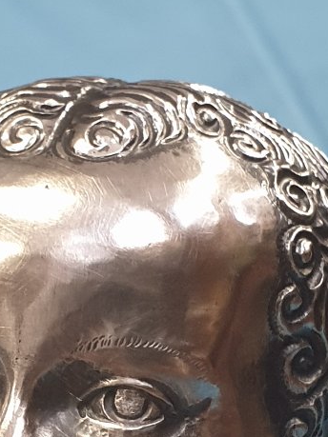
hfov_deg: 21.5
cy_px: 426
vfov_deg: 27.1
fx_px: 860
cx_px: 91
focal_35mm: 68
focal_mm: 4.3
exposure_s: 1/50
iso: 200
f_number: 2.4
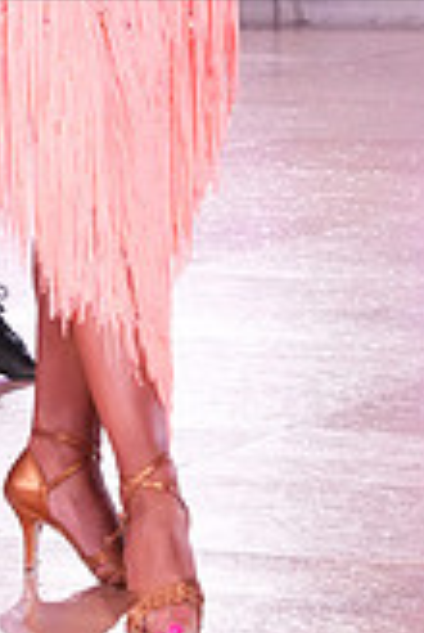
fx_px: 4539
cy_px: -127
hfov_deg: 5.3
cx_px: -67
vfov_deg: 7.9
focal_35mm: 258
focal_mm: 73
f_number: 10
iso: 6400
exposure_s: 1/160
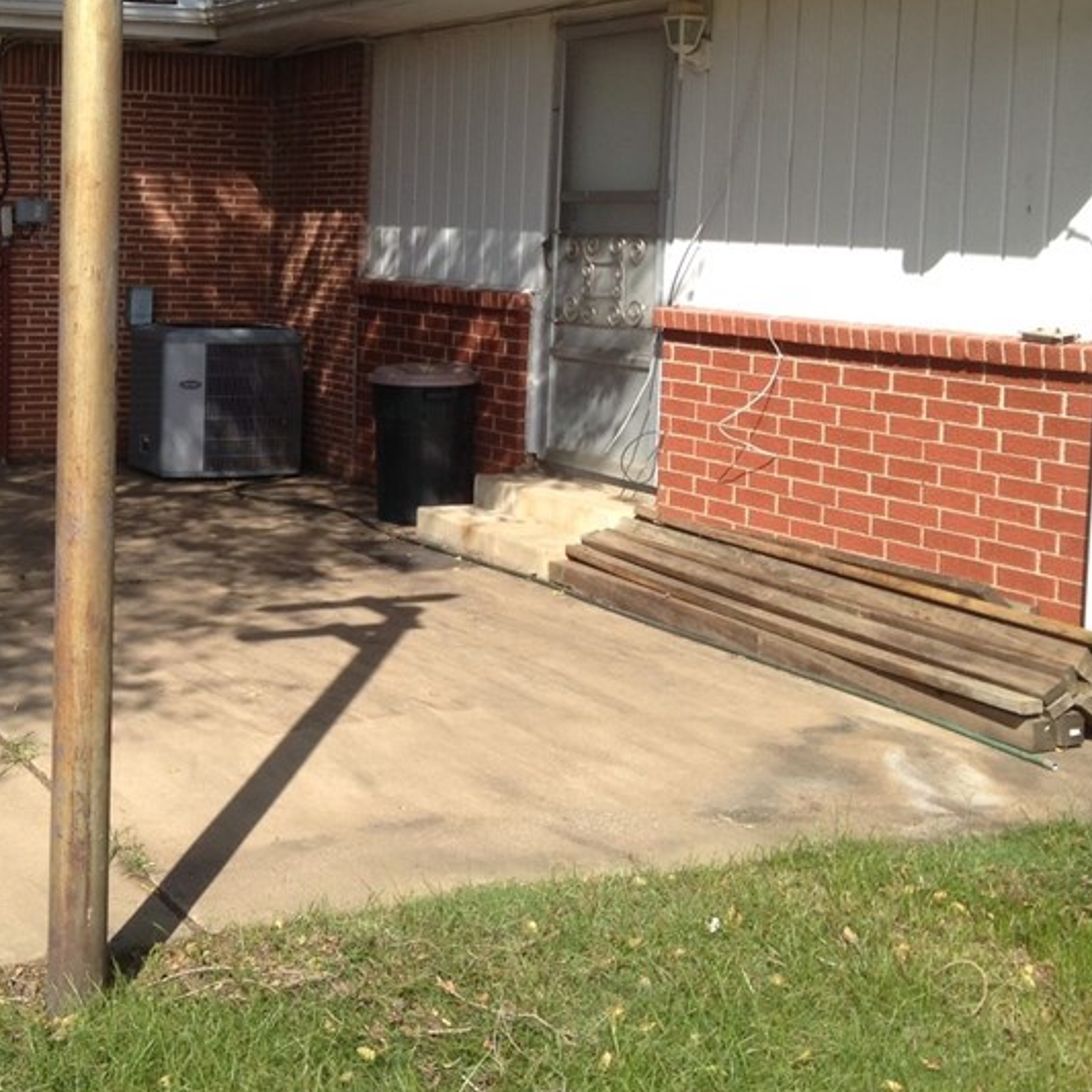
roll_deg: -1.1
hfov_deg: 29.9
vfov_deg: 30.2
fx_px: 1999
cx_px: 221
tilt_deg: -4.1
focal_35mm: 56
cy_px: 320
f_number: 2.4
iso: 50
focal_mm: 4.12
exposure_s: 1/919
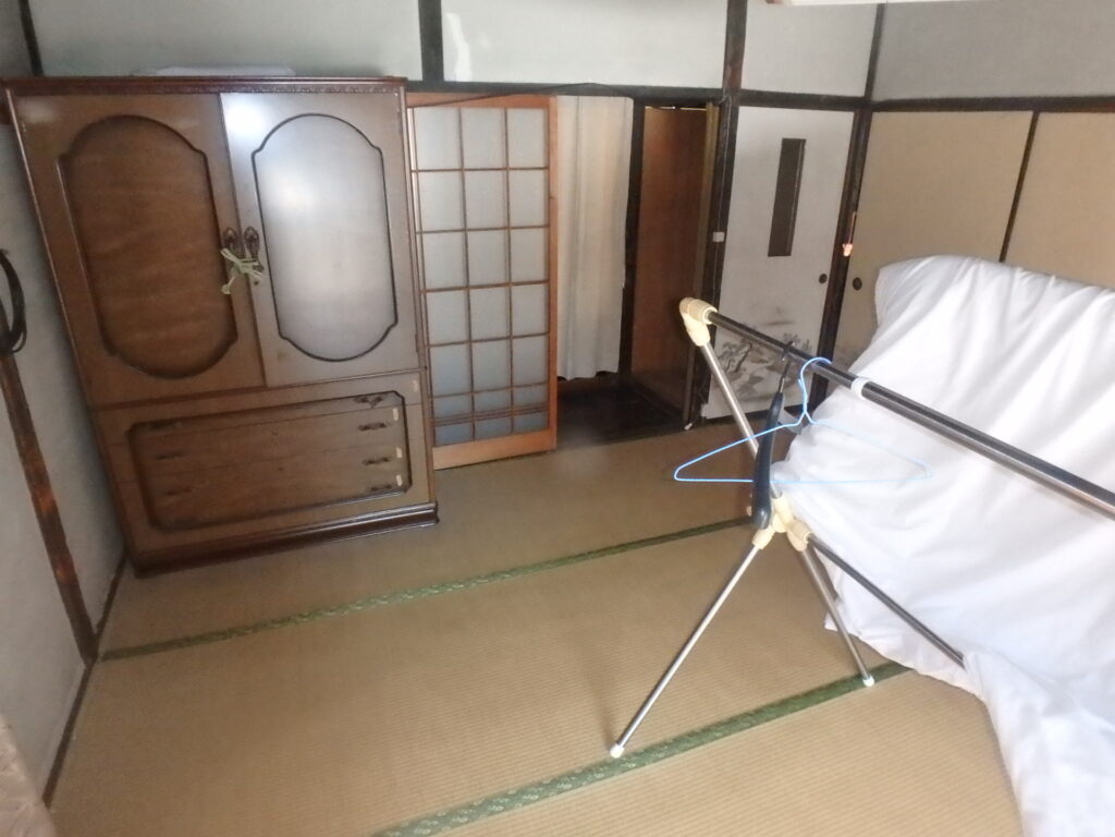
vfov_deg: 63.4
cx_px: 558
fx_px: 676
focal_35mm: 21
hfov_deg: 79.0
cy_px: 418
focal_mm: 3.7
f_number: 6
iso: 1600
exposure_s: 1/30
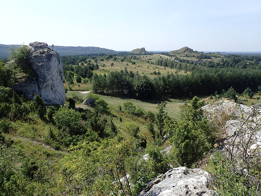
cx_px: 130
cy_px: 98
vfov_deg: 54.9
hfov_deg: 69.4
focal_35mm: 25
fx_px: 188
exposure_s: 1/160
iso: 100
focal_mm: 4.5
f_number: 8
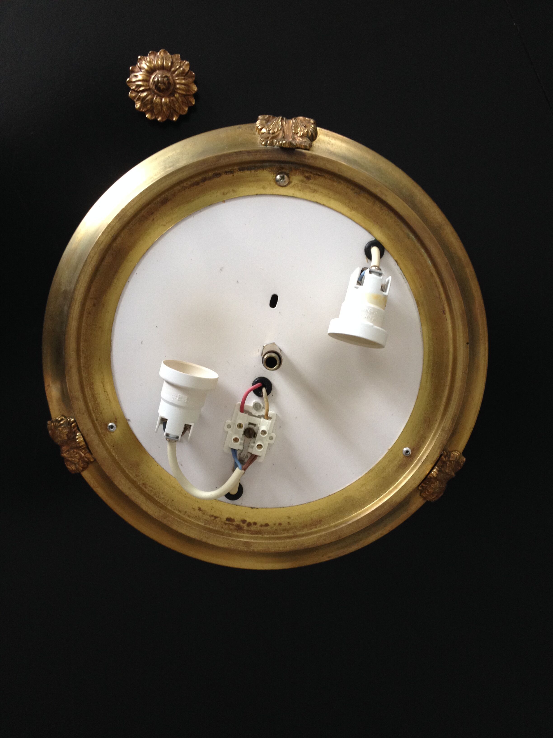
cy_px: 369
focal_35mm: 35
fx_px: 746
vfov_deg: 52.6
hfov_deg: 40.7
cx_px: 276
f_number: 2.4
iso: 100
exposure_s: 1/20
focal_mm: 4.28
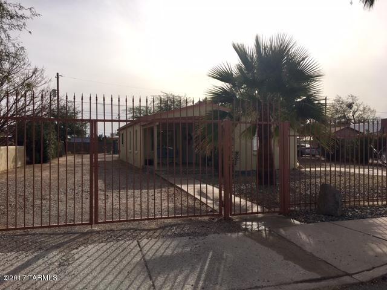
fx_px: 324
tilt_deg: -1.1
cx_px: 194
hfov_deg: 61.7
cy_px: 145
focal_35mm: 29
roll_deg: +1.4
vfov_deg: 48.2
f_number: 2.2
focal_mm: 4.15
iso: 25
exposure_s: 1/2198
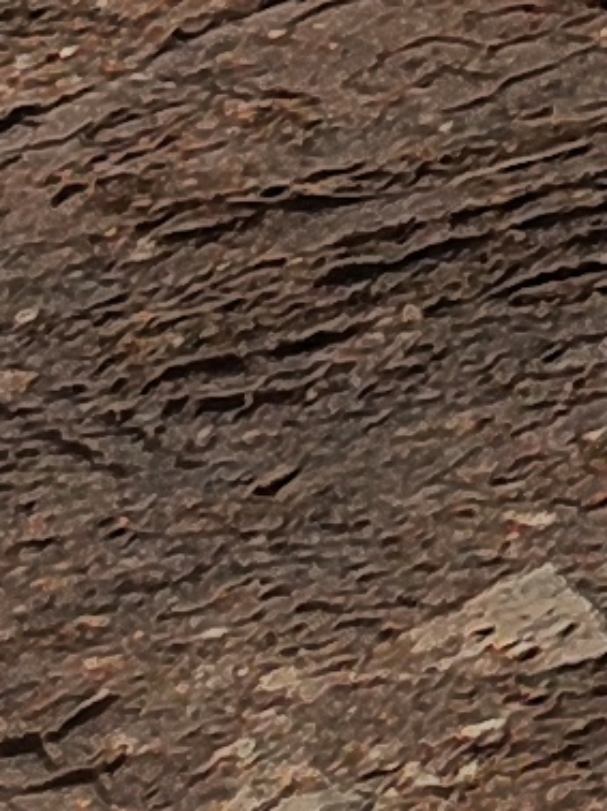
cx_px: 3421
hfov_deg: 4.6
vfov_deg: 6.8
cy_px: -1862
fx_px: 5945
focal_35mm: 254
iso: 248
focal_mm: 5.89
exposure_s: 1/100
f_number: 1.89
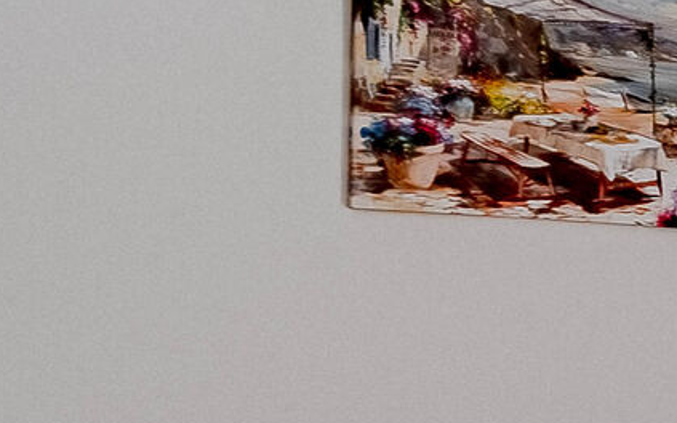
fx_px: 1494
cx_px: 1693
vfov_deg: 16.0
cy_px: 342
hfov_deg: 14.4
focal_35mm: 81
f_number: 8
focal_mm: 12
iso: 100
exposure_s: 1/250
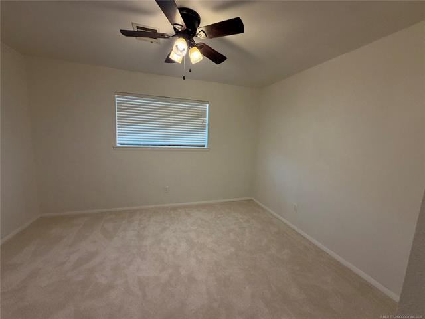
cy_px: 160
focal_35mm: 14
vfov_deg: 85.7
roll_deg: -2.5
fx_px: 172
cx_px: 212
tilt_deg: -8.9
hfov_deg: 102.1
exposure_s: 1/60
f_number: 2.2
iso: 250
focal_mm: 2.22
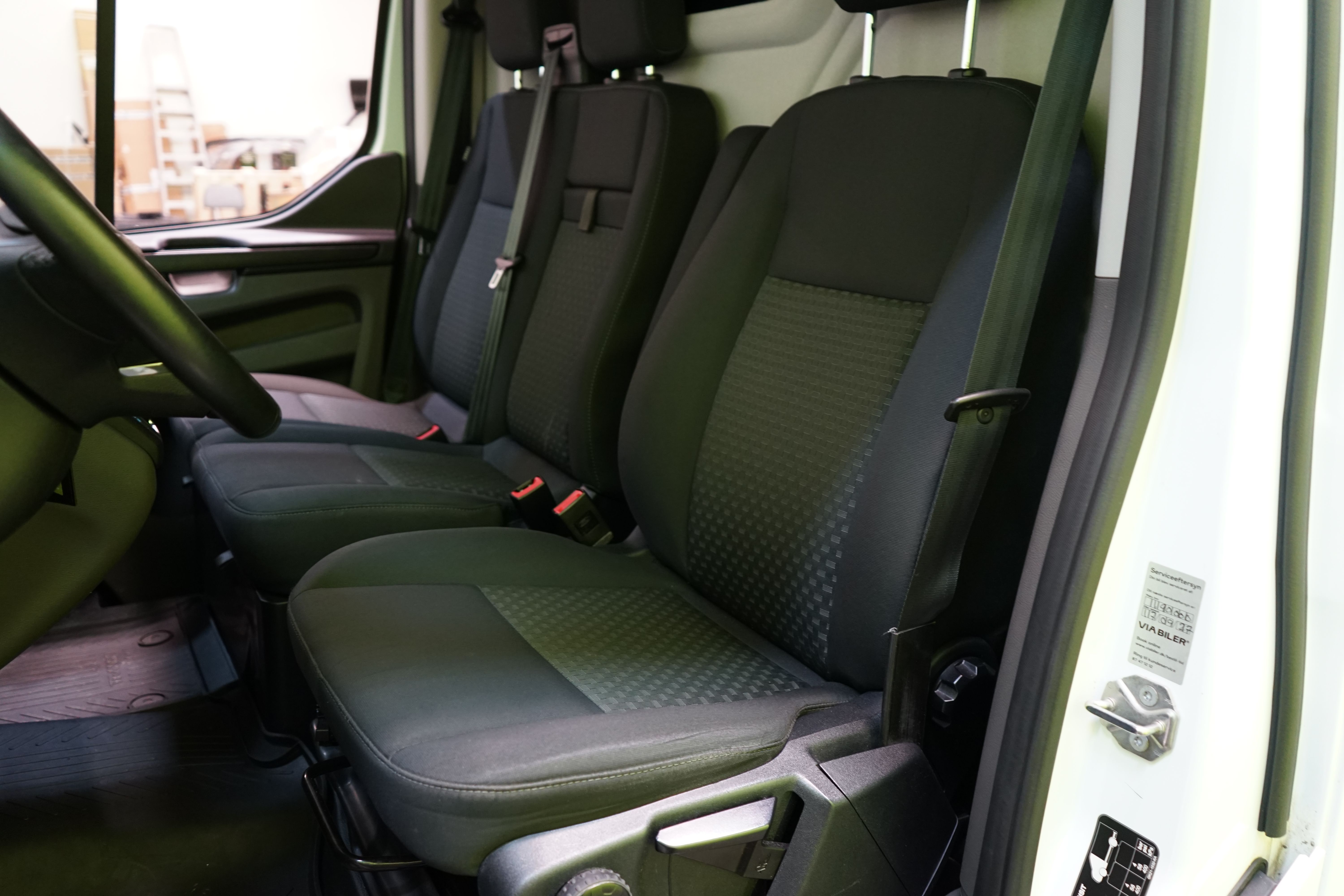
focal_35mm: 28
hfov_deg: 65.5
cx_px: 672
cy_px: 448
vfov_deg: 46.4
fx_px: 1045
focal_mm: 28
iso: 1250
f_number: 3.5
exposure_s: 1/30
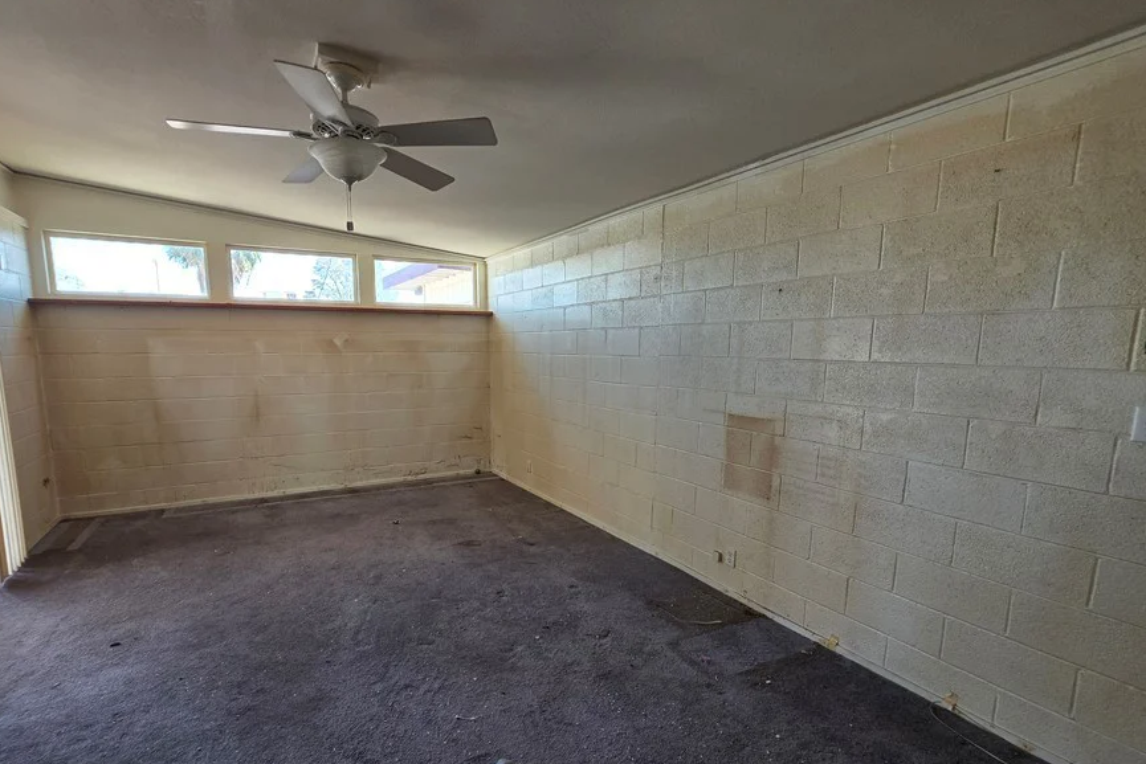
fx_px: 509
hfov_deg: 96.4
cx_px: 511
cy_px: 428
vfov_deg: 73.5
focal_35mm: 16
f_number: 1.9
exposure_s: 1/120
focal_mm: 2.2
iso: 64
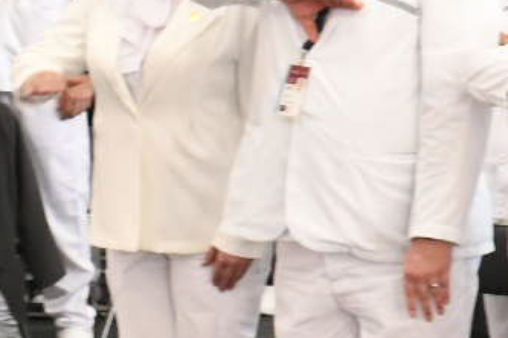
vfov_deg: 4.9
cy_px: -24
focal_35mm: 277
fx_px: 3908
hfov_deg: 7.2
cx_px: 1011
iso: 2500
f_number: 10
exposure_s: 1/125
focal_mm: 38
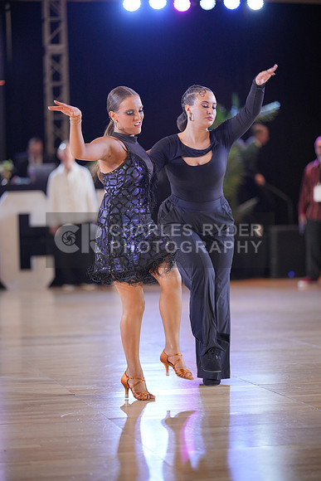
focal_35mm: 113
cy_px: 240
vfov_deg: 18.1
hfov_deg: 12.1
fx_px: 1510
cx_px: 160
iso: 1250
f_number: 2
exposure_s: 1/500
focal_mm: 113
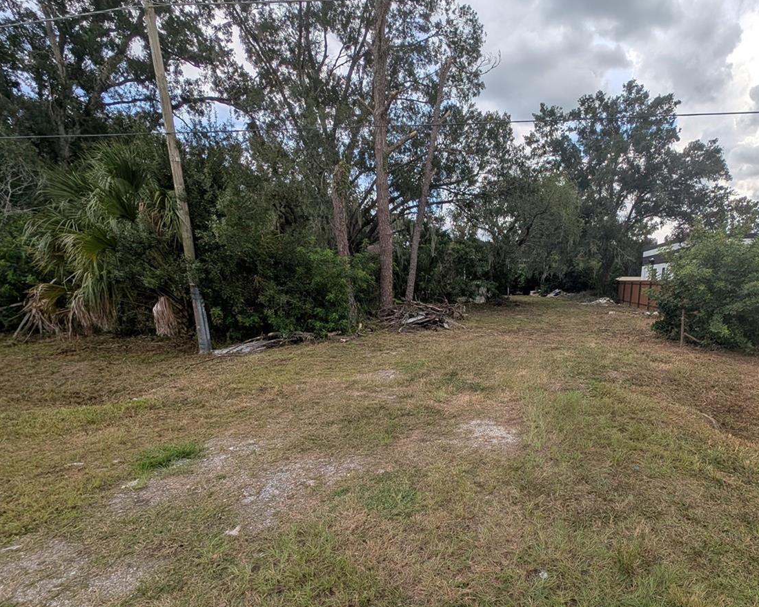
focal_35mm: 17
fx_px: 382
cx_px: 471
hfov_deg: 88.0
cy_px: 379
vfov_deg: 75.7
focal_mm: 2.23
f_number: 1.95
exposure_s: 1/1229
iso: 36
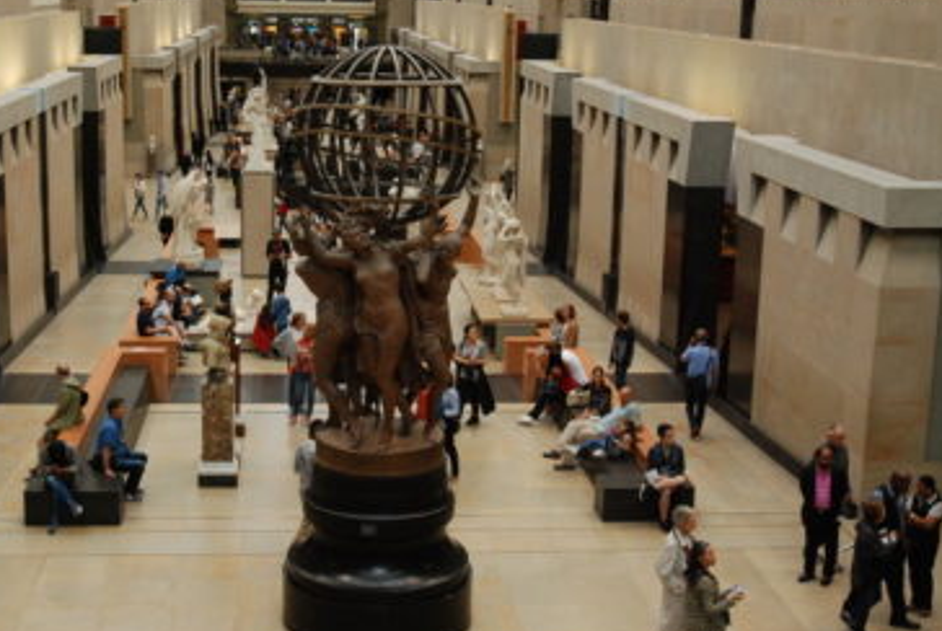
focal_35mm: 56
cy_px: 314
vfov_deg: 24.4
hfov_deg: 35.6
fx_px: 1460
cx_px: 362
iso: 1000
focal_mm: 27
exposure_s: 1/100
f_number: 5
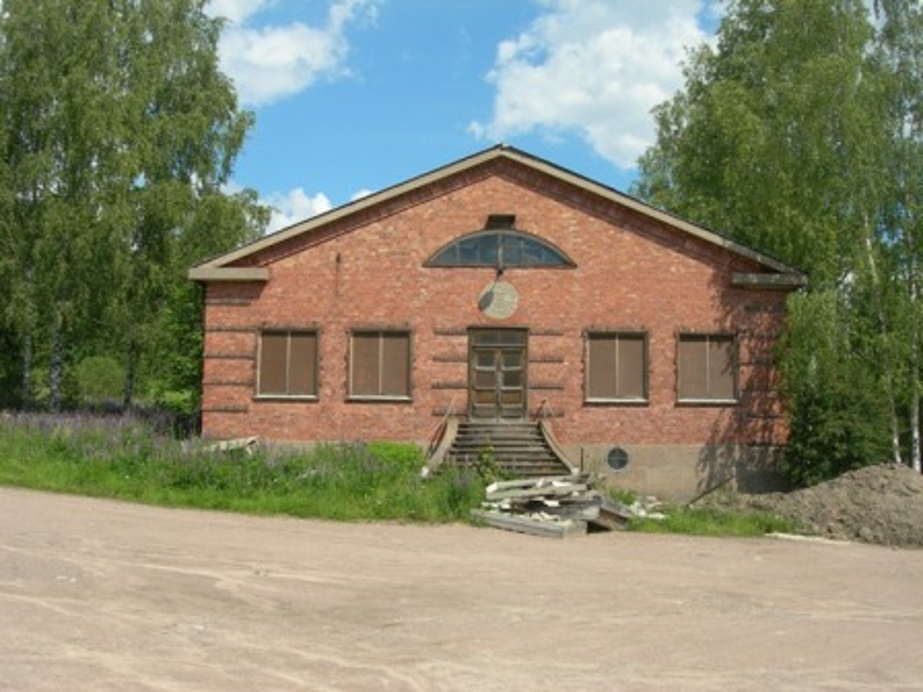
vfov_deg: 37.7
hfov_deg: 49.0
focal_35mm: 38
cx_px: 462
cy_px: 346
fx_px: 1013
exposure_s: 1/496
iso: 50
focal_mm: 7.8
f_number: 4.8
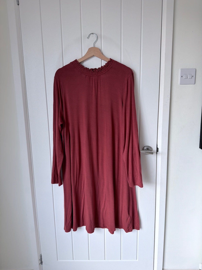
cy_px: 135
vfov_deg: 71.6
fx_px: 187
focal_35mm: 24
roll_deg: +0.8
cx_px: 101
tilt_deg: -10.3
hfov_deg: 56.8
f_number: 1.78
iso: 50
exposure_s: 1/121
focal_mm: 6.76
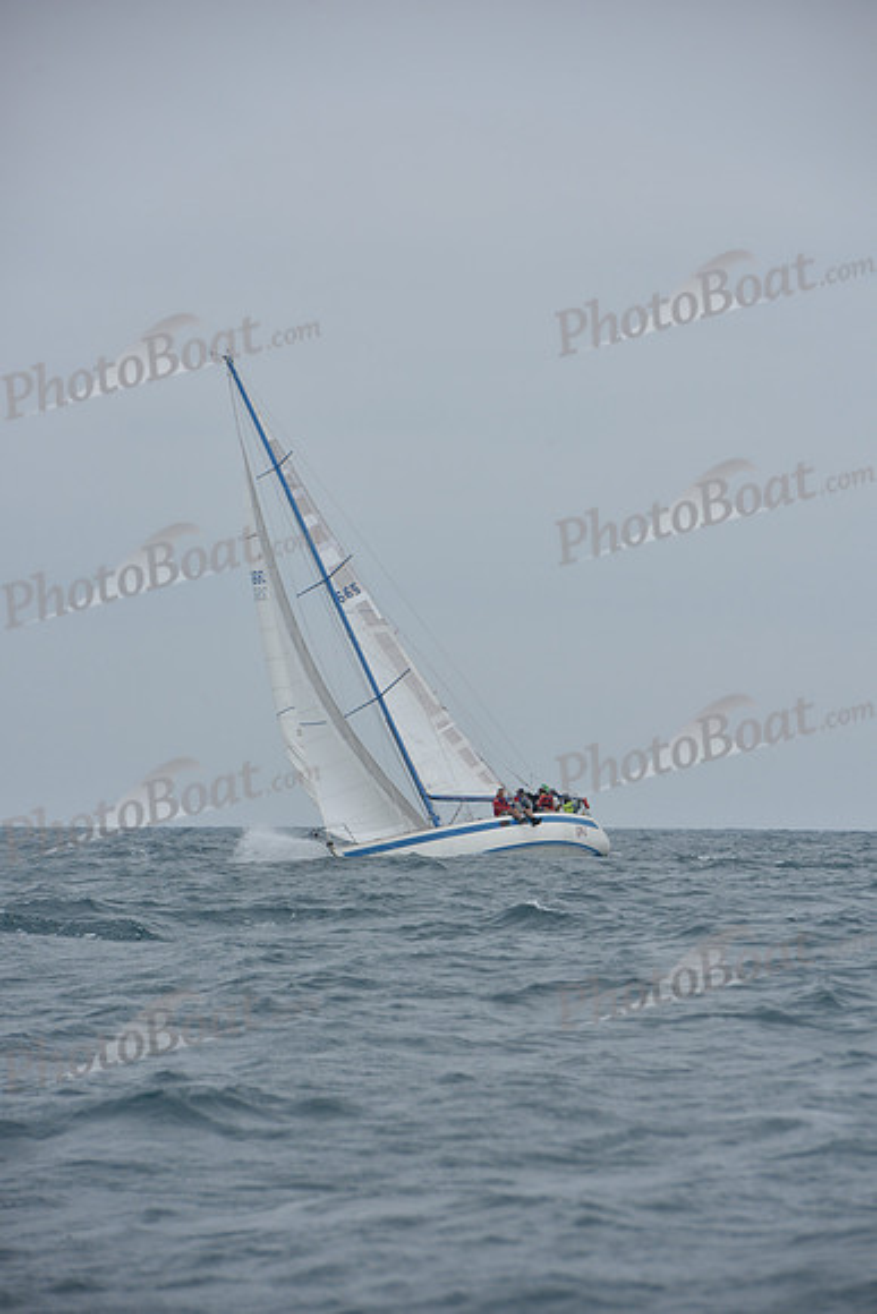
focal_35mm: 200
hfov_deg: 6.9
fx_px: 7303
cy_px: 657
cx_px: 438
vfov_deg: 10.3
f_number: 8
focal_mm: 200
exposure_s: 1/800
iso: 250
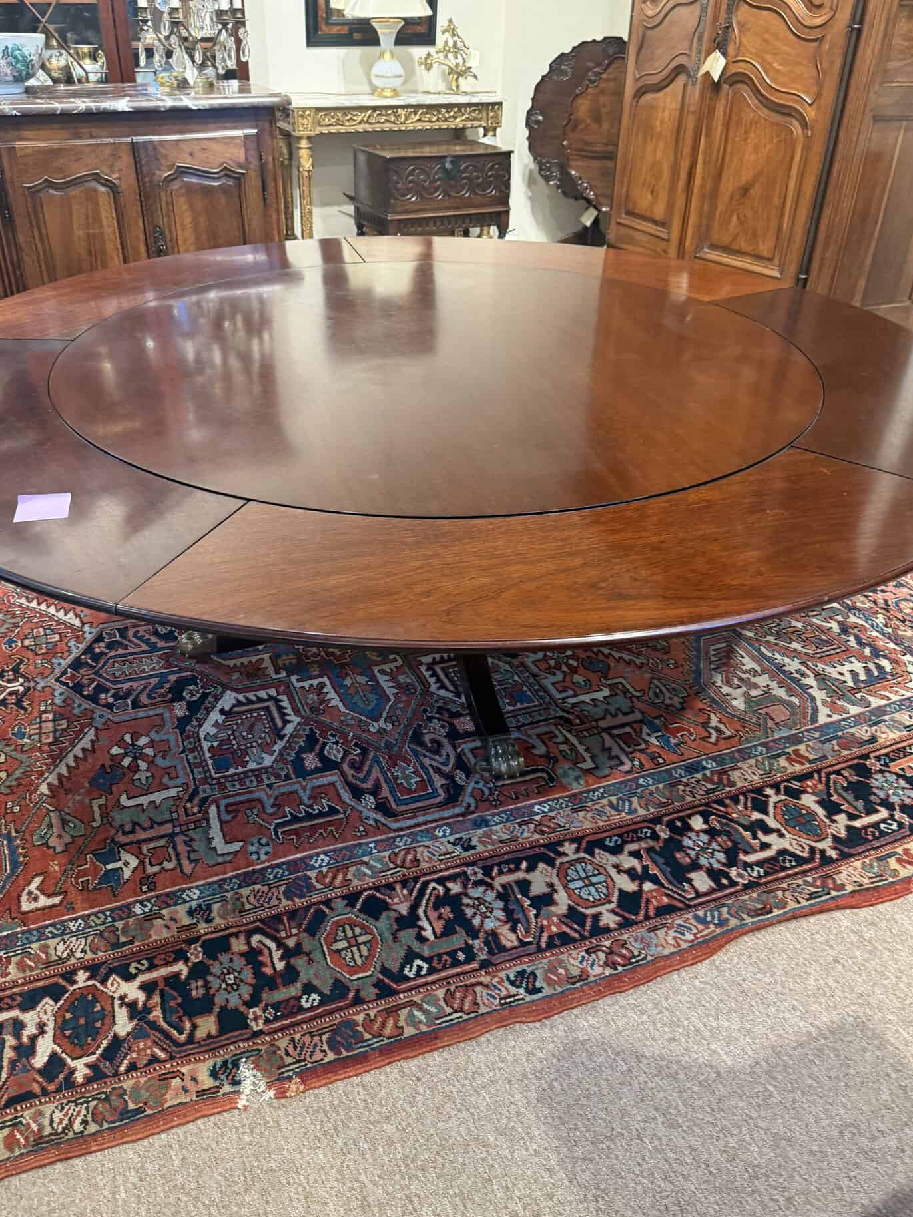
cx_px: 442
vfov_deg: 63.4
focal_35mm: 28
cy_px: 646
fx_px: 985
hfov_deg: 49.7
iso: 320
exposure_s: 1/60
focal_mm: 6.76
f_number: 1.78
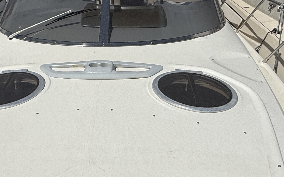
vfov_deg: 27.9
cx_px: 98
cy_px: 109
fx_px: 356
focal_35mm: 46
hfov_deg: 43.0
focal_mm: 2.22
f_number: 2.2
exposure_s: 1/10101
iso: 40
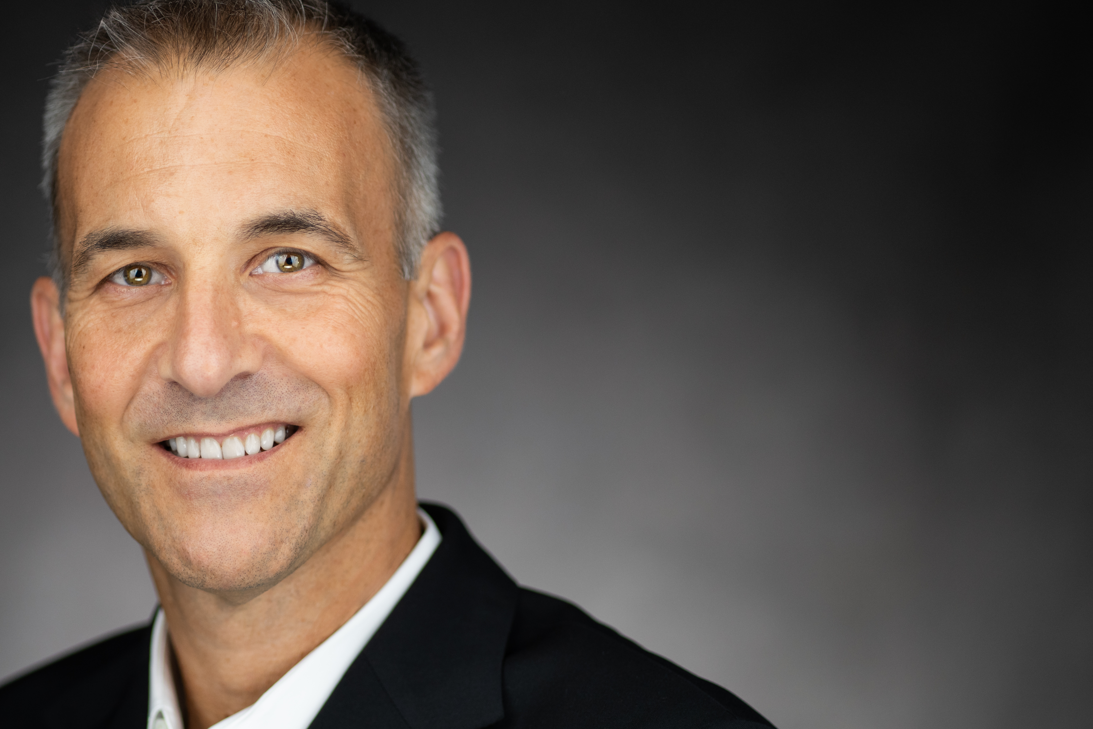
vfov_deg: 9.6
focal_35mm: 143
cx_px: 316
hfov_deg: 14.3
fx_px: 4341
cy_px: 501
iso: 400
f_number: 2
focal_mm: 85
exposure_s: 1/125
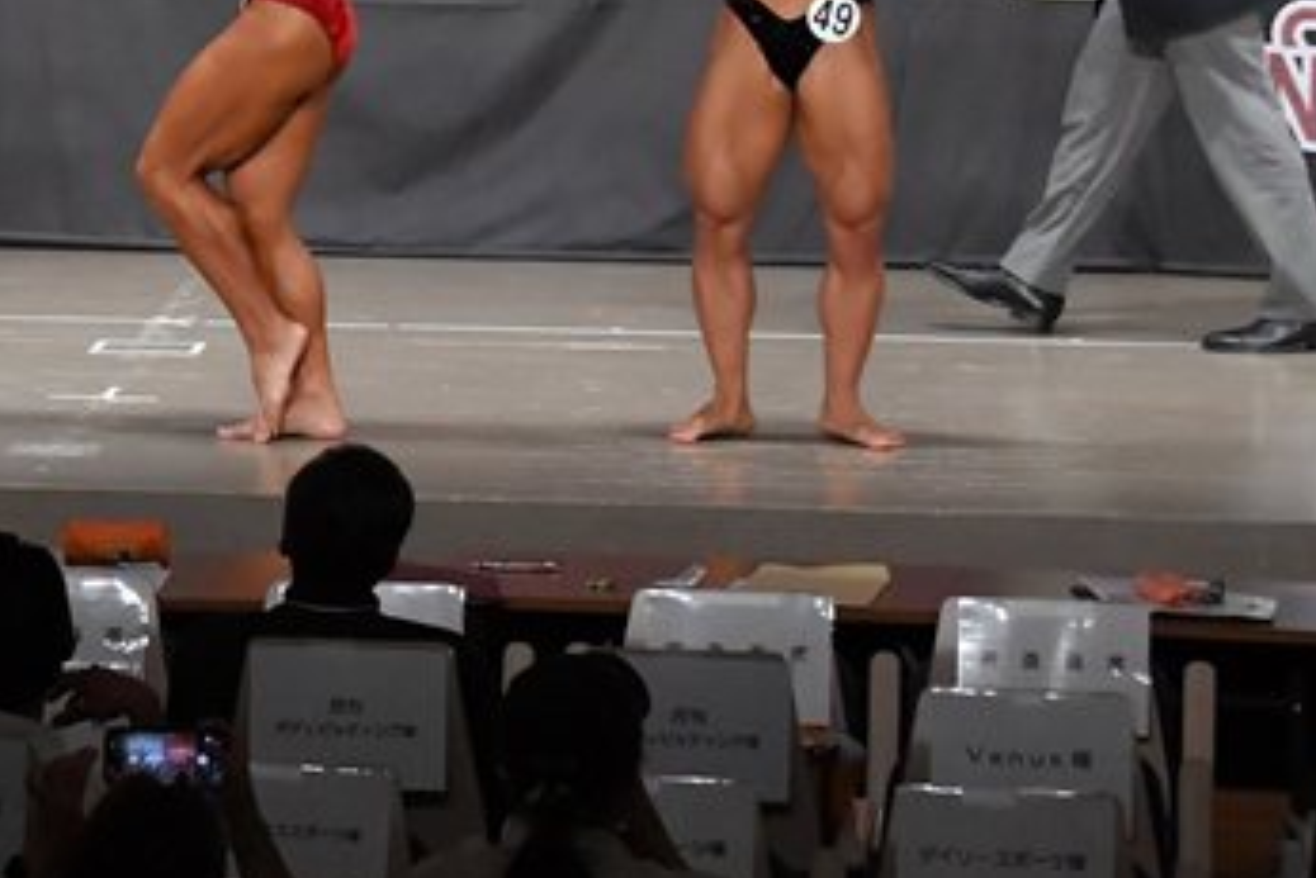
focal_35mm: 217
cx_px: -25
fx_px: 7935
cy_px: -4
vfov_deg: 6.3
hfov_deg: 9.4
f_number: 5.6
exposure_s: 1/400
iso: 6400
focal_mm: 65
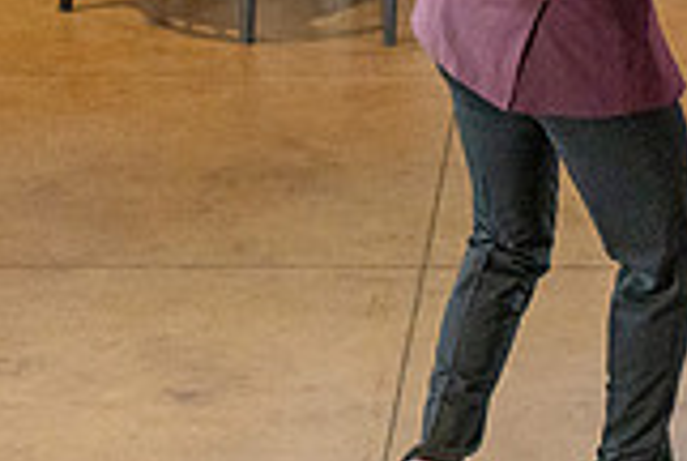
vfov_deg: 3.9
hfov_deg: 5.8
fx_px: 6806
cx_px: 713
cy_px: -169
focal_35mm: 356
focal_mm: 99
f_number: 4
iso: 3200
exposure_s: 1/200
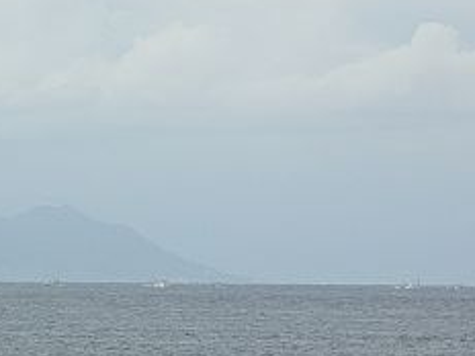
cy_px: 205
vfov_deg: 2.7
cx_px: -80
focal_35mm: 552
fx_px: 7575
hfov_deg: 3.6
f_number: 5
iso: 50
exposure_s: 1/400
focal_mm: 50.8
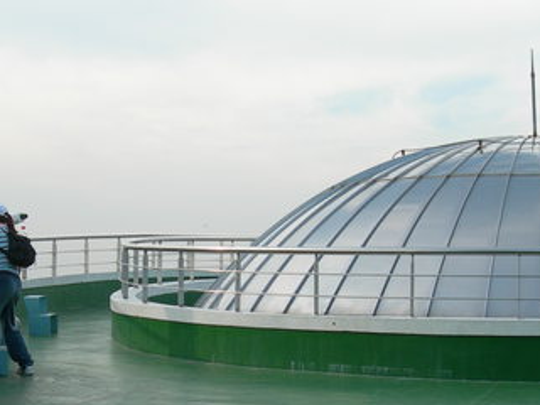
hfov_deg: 23.5
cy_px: 335
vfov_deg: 17.6
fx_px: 1295
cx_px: 211
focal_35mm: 83
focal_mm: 7.8
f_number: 4.8
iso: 50
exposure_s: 1/187
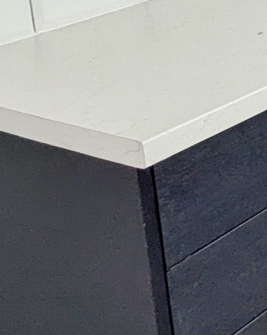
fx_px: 830
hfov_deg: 12.4
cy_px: -149
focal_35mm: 84
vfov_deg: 20.0
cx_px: 711
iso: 47
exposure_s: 1/155
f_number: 2.2
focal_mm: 1.83
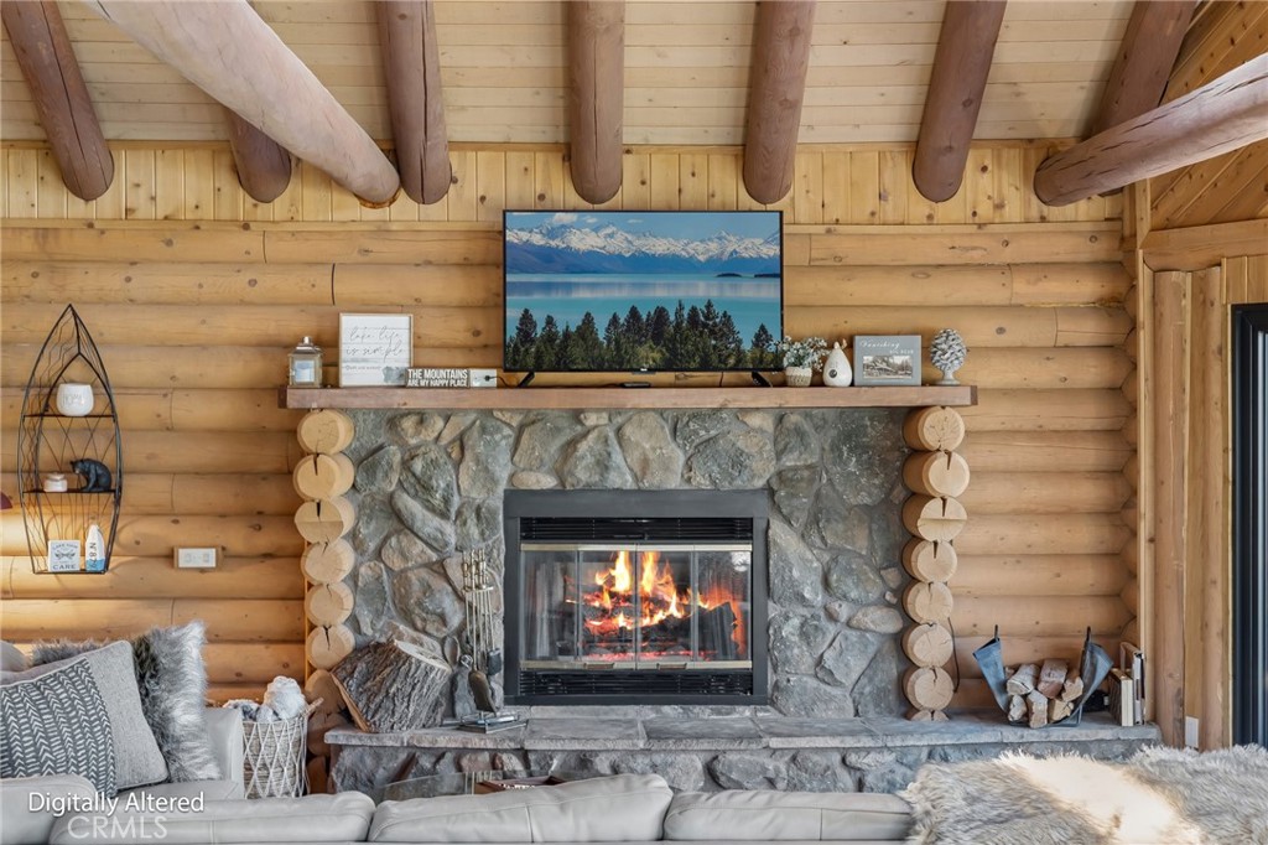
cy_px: 422
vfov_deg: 27.0
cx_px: 634
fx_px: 1760
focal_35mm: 50
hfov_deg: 39.6
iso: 400
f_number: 8
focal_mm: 50
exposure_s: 1/4
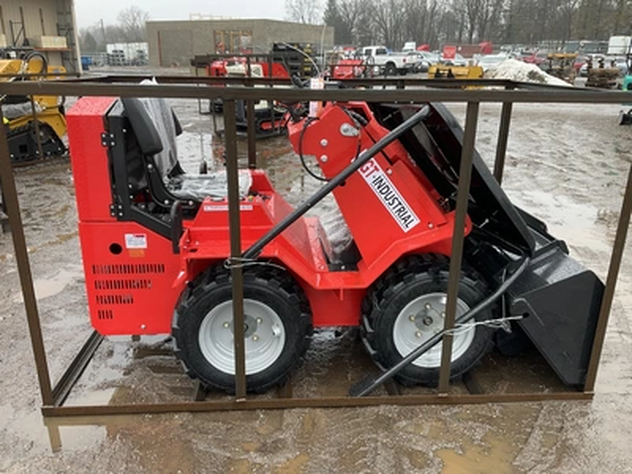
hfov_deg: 61.7
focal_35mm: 29
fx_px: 529
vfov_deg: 48.2
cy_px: 237
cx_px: 316
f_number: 1.8
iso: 25
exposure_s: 1/122
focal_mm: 3
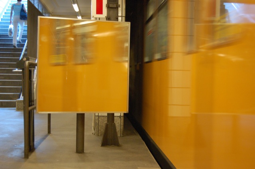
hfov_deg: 33.4
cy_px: 84
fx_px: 424
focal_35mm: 60
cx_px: 128
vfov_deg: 22.6
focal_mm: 40
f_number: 5
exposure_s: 1/20
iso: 1600
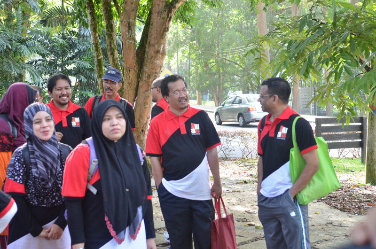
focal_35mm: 60
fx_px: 625
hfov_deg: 33.5
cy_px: 124
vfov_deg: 22.5
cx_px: 188
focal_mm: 40
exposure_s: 1/125
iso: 1000
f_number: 4.5
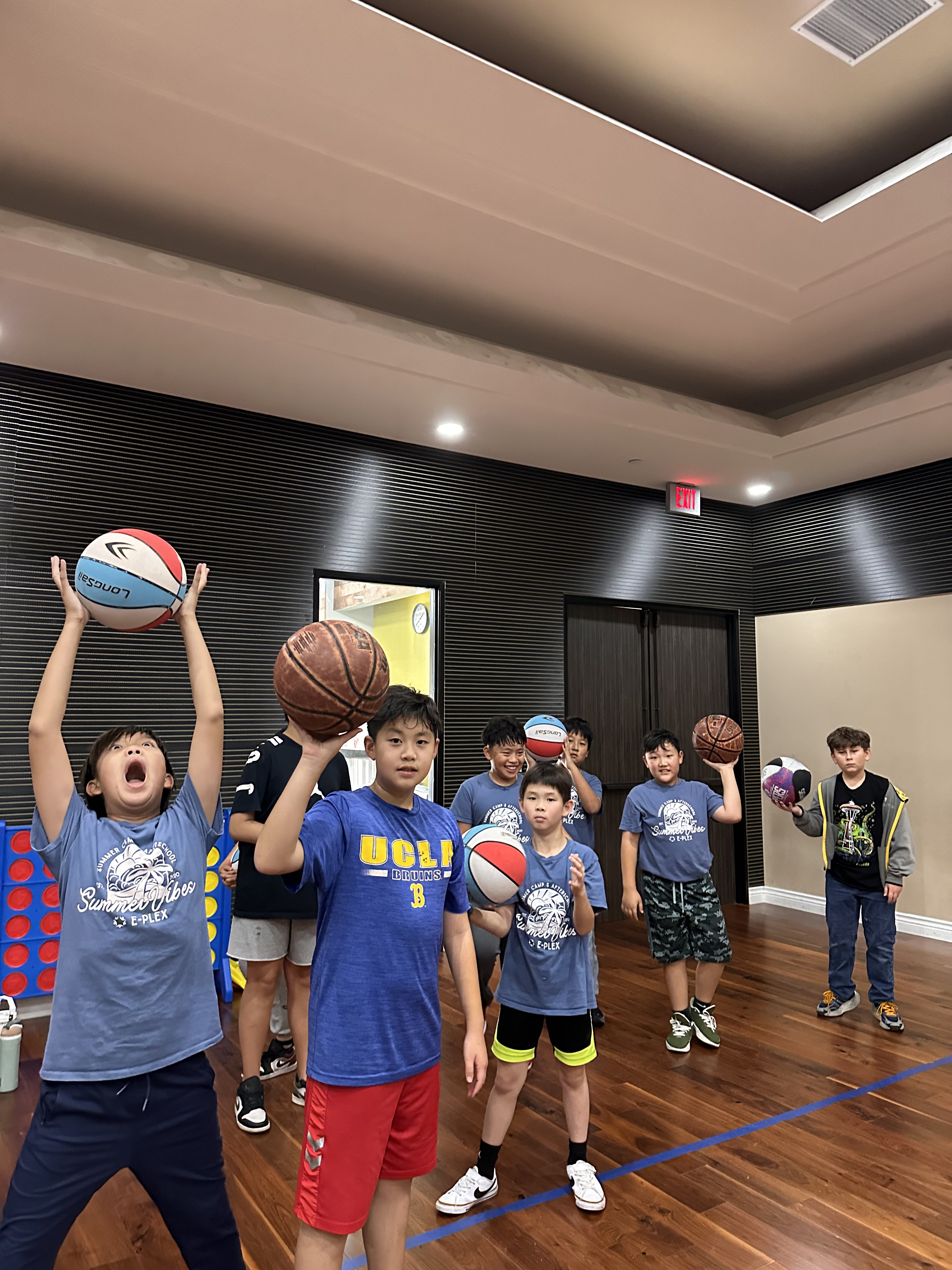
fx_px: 880
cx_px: 476
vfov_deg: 71.6
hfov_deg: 56.8
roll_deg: -1.0
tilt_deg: +6.9
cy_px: 635
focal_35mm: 24
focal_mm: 6.86
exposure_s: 1/60
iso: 800
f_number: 1.78
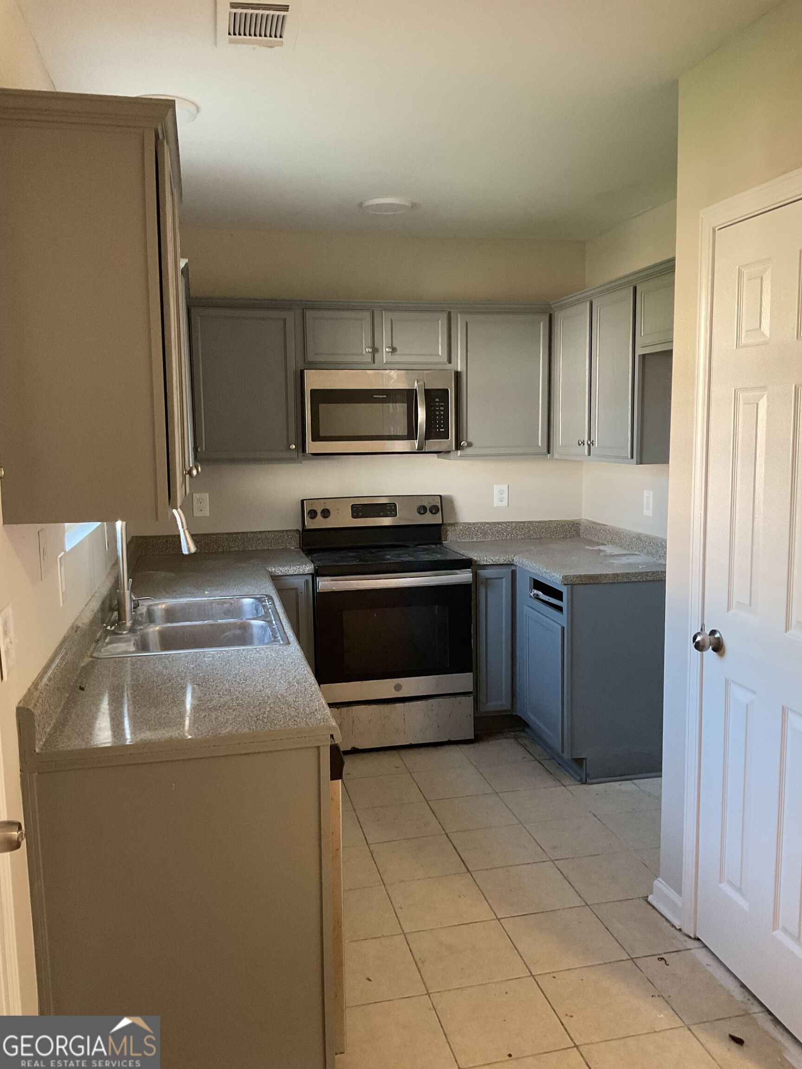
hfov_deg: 48.2
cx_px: 401
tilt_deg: -7.1
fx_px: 896
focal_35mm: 29
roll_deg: +1.3
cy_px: 534
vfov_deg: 61.7
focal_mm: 3
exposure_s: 1/60
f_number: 1.8
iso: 200
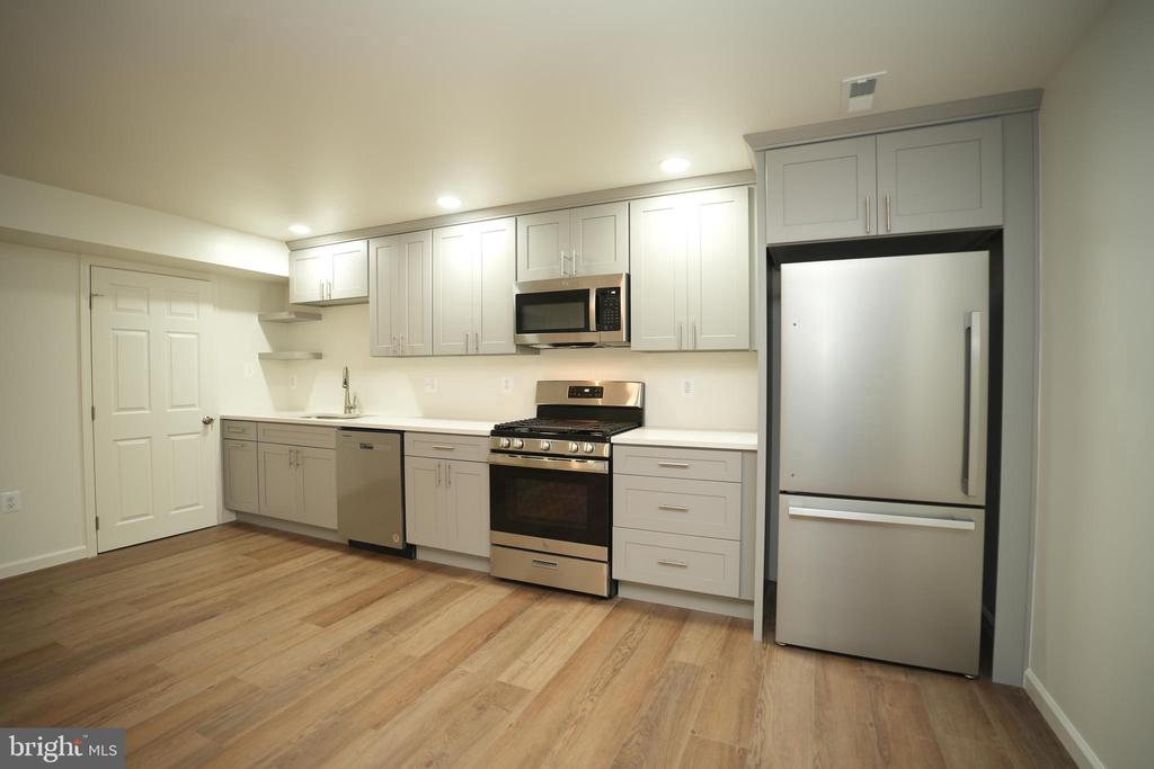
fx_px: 513
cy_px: 384
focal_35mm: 16
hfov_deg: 96.7
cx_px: 577
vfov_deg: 73.8
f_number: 2.8
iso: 400
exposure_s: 1/60
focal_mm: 16
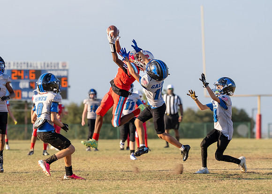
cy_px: 116
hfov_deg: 9.6
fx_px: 1612
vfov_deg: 6.9
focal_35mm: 209
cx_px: 128
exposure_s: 1/1600
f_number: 3.2
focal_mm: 135
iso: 125
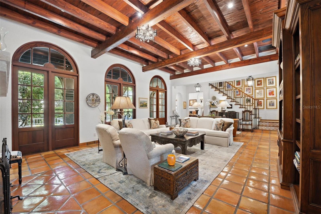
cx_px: 160
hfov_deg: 104.3
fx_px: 125
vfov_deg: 81.2
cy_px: 107
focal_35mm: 14
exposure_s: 1/3.33
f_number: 8
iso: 400
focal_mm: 14
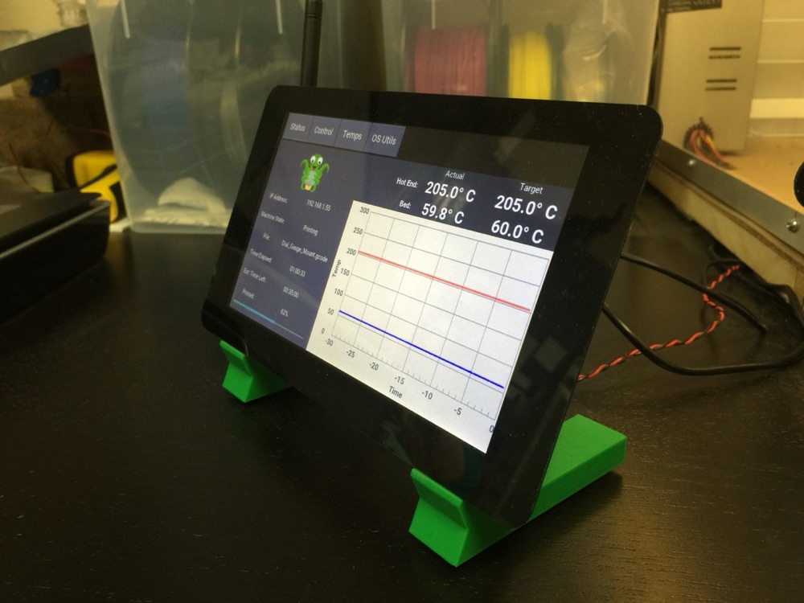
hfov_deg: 61.7
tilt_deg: -19.7
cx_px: 402
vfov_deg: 48.2
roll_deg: +0.1
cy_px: 302
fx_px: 674
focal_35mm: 29
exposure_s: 1/15
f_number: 2.2
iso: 64
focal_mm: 4.15
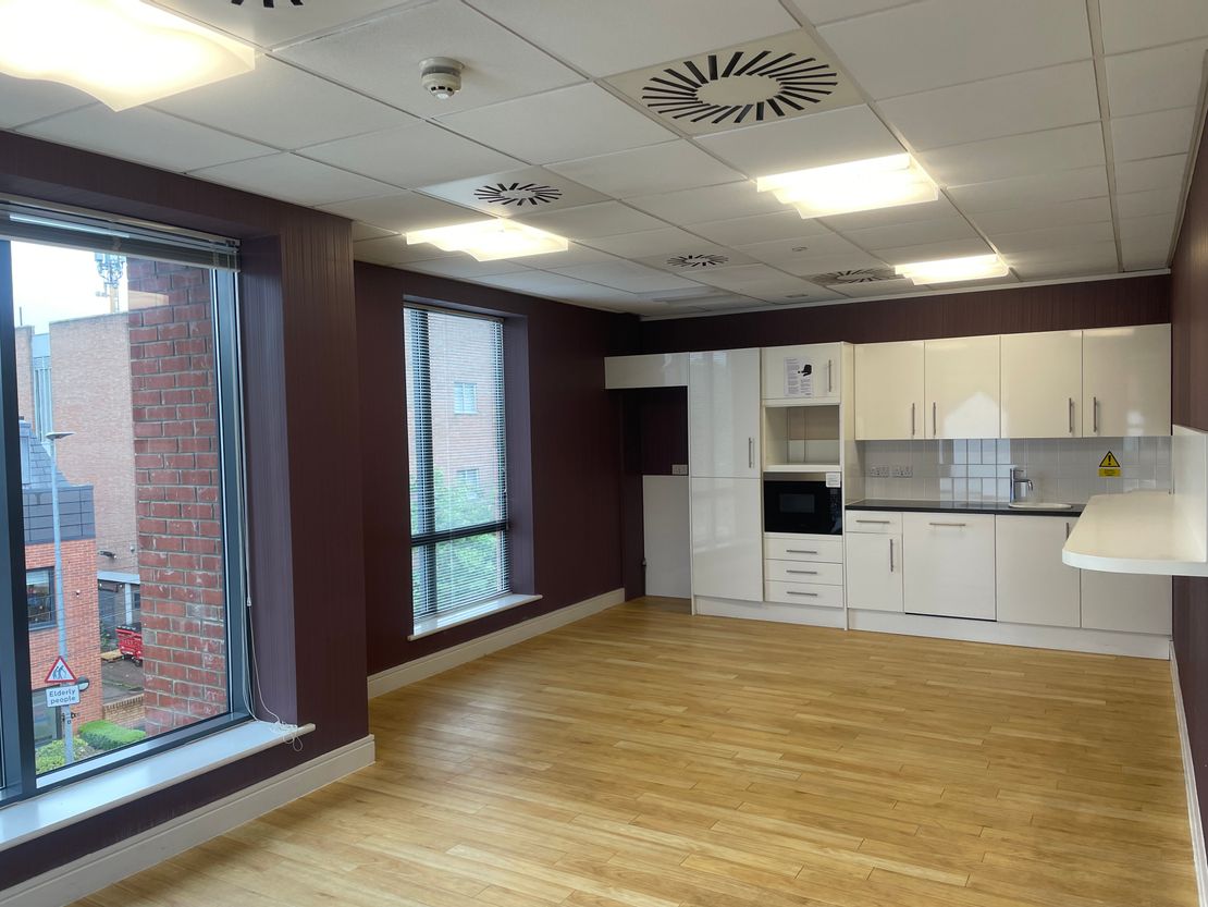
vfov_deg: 53.1
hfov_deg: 67.3
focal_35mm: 26
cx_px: 604
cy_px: 454
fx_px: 908
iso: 50
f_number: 1.6
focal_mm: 4.2
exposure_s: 1/100
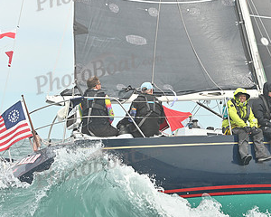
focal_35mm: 127
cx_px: 210
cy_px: 105
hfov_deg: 15.1
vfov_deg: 12.1
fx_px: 1019
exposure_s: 1/1250
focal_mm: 70
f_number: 6.3
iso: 320
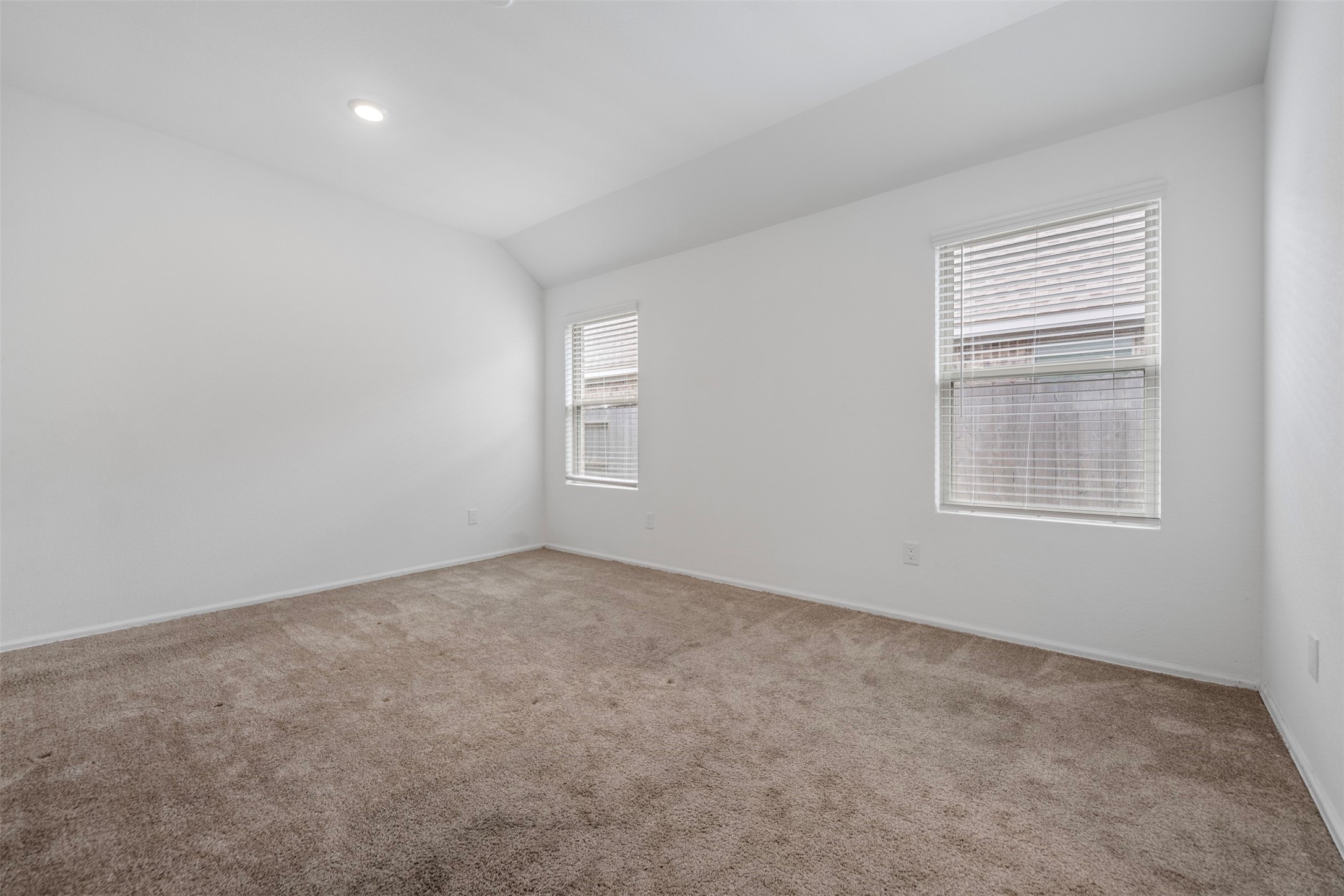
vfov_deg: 81.2
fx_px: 523
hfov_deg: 104.3
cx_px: 672
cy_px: 448
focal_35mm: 14
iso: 250
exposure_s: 1/30
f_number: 9
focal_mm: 14
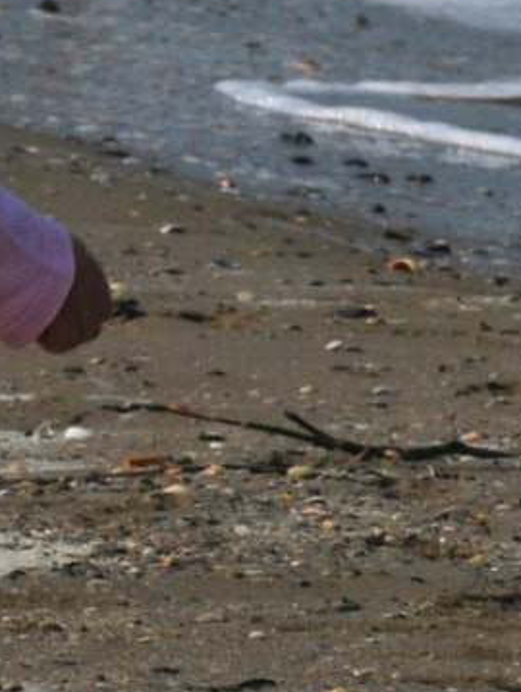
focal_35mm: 707
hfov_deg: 2.1
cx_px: -301
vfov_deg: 2.8
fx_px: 14163
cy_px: -60
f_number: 22
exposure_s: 1/125
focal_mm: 110
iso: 100
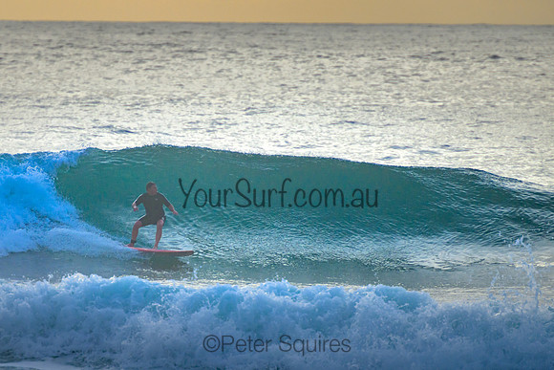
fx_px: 8462
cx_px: 211
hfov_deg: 3.7
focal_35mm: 550
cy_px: 193
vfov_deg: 2.5
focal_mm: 400
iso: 800
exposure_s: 1/2000
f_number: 5.6
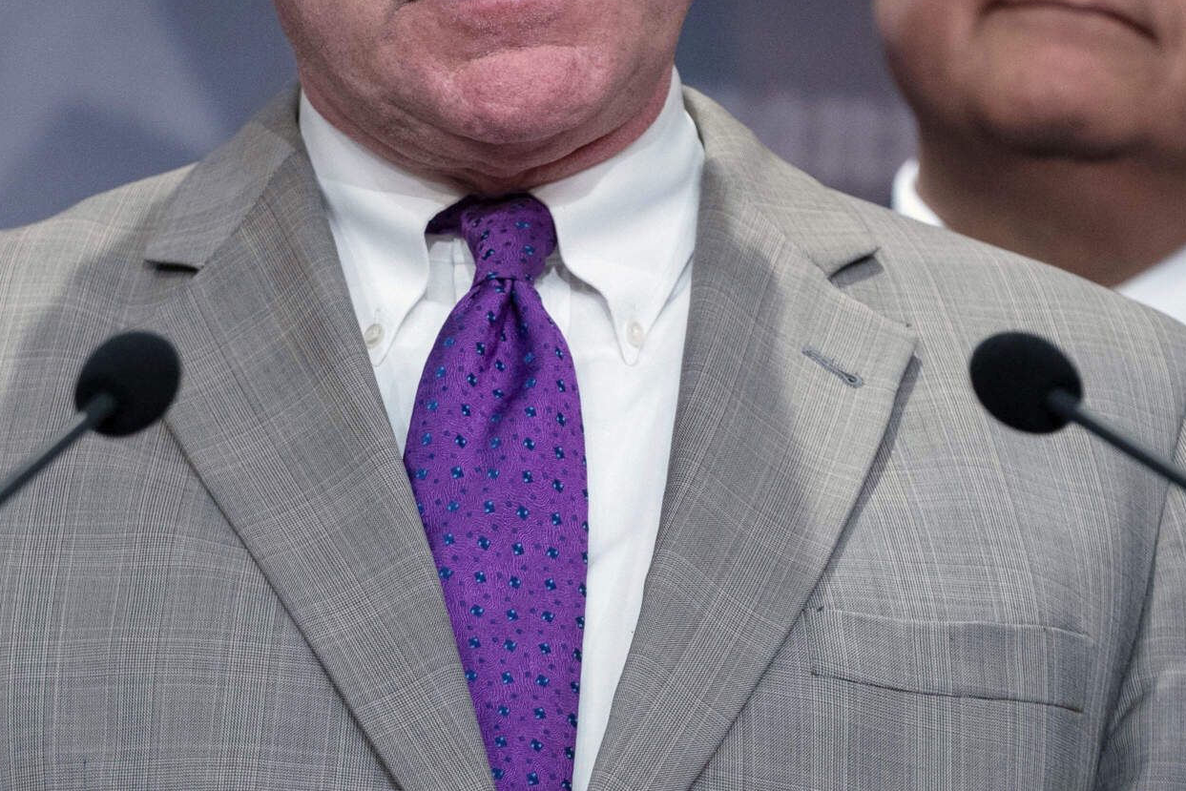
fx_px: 10971
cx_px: 339
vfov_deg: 4.1
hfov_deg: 6.2
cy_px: 105
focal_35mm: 333
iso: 2500
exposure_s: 1/320
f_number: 4.5
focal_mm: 138
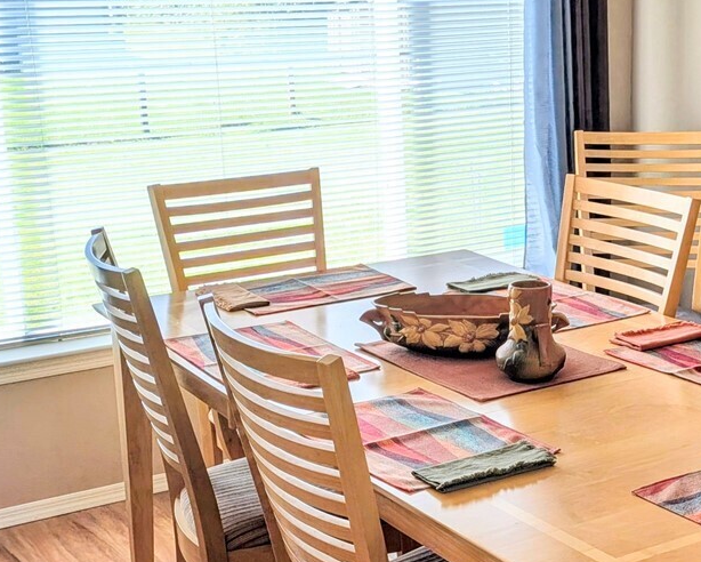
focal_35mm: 61
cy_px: 330
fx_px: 1266
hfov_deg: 30.5
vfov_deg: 25.0
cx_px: 515
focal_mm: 4.53
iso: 27
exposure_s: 1/215
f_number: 1.7
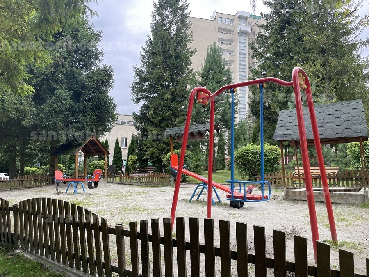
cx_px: 184
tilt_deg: +7.0
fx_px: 277
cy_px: 138
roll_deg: -1.2
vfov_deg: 53.1
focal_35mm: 26
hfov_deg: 67.3
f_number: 1.6
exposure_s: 1/479
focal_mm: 4.2
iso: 32
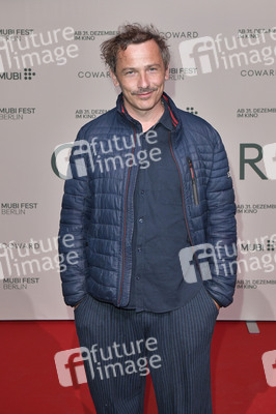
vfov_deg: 46.4
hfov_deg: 31.8
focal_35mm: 42
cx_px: 138
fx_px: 484
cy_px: 207
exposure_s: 1/250
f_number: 6.3
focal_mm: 42
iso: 2500
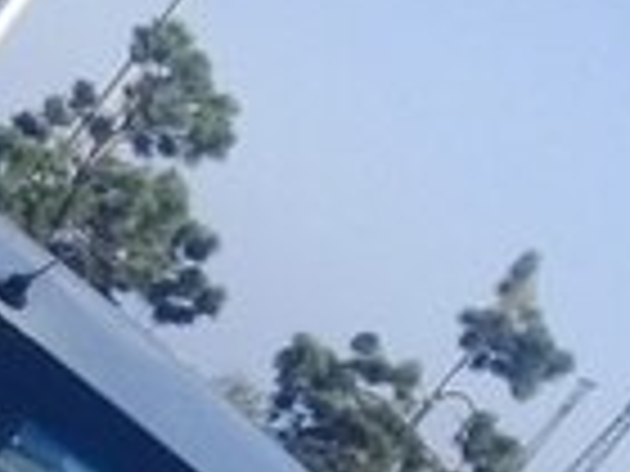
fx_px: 2657
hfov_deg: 12.0
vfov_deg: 9.2
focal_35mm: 146
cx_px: -644
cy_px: 1086
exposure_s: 1/1048
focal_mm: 3.3
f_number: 2.2
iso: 50
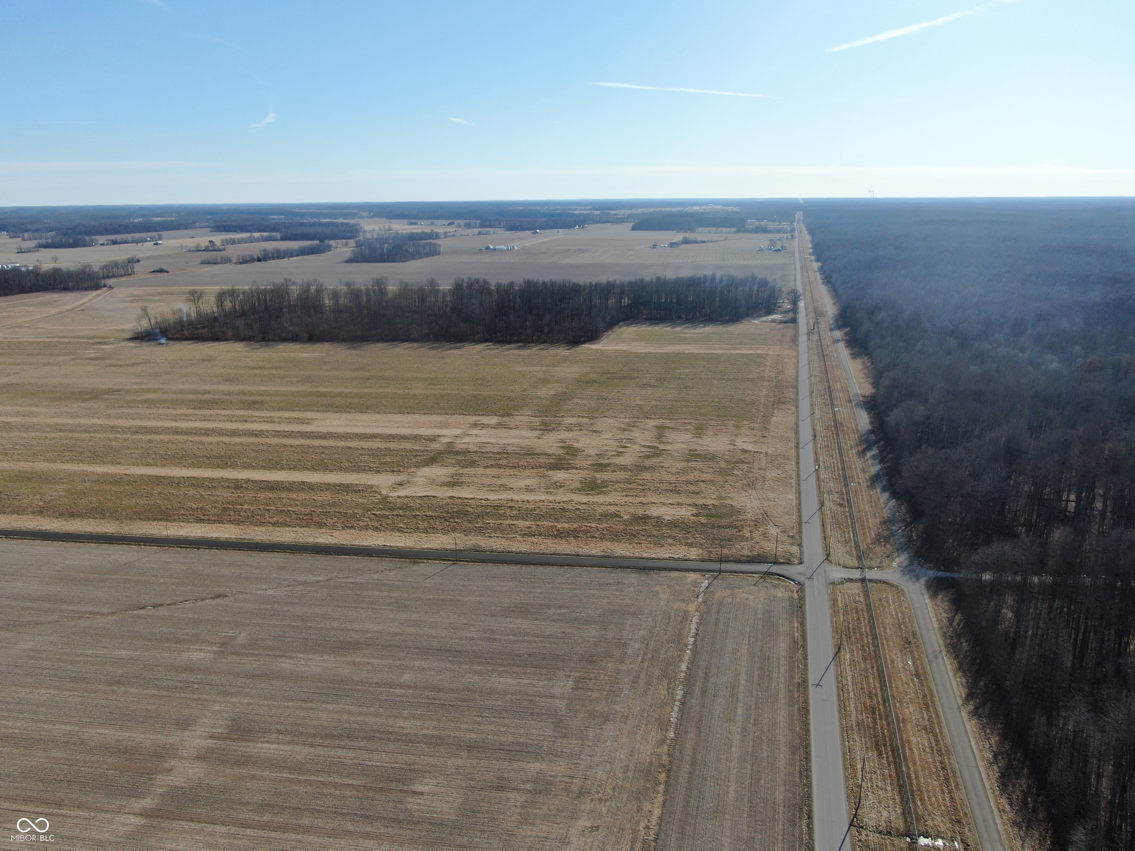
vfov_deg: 56.8
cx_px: 568
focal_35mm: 24
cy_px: 426
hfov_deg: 71.6
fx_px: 787
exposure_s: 1/1600
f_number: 2.8
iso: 100
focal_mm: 4.39
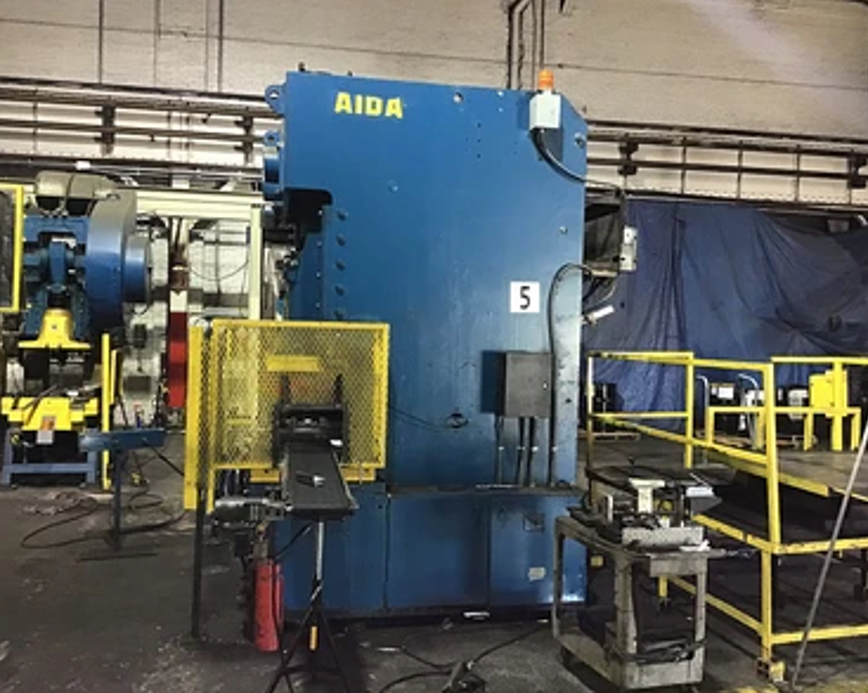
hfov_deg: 54.3
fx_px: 847
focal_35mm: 33
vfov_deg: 44.5
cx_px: 426
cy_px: 345
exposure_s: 1/24
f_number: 2.4
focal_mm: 3.3
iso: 200
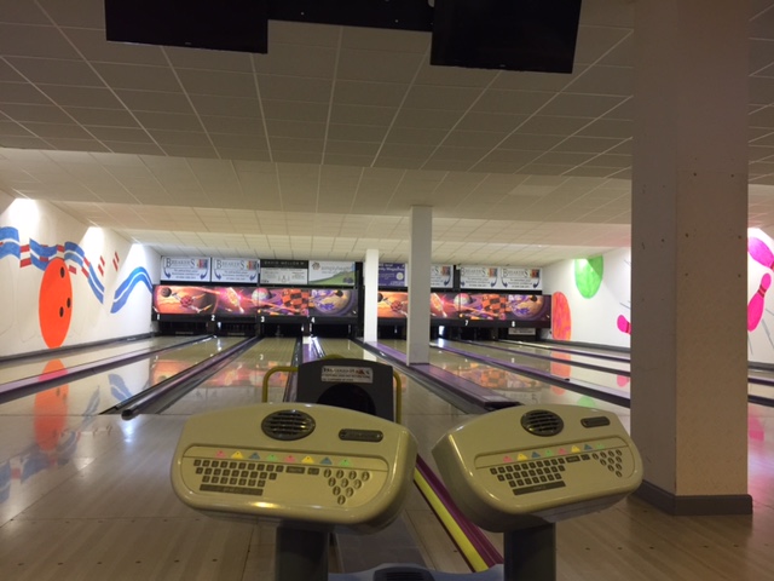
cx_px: 387
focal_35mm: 29
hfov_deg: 61.7
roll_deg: -1.0
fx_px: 648
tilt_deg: +1.9
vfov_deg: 48.2
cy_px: 290
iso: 125
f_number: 2.2
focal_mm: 4.15
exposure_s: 1/17
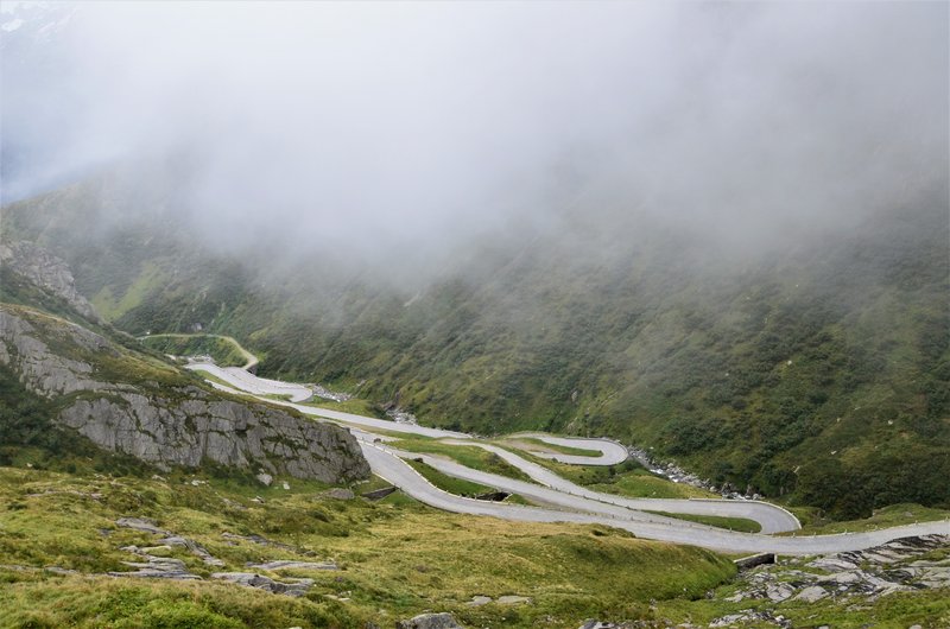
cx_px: 475
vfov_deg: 47.7
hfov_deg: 67.5
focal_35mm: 27
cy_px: 314
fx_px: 711
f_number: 8
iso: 320
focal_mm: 18
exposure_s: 1/50
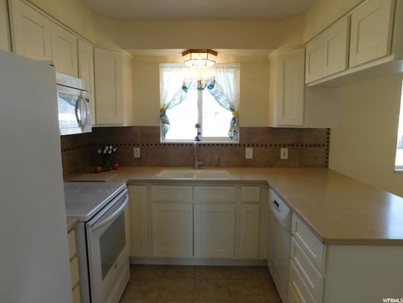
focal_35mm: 23
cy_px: 152
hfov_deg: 73.9
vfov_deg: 58.9
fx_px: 268
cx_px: 202
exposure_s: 1/80
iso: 125
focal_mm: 4
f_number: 3
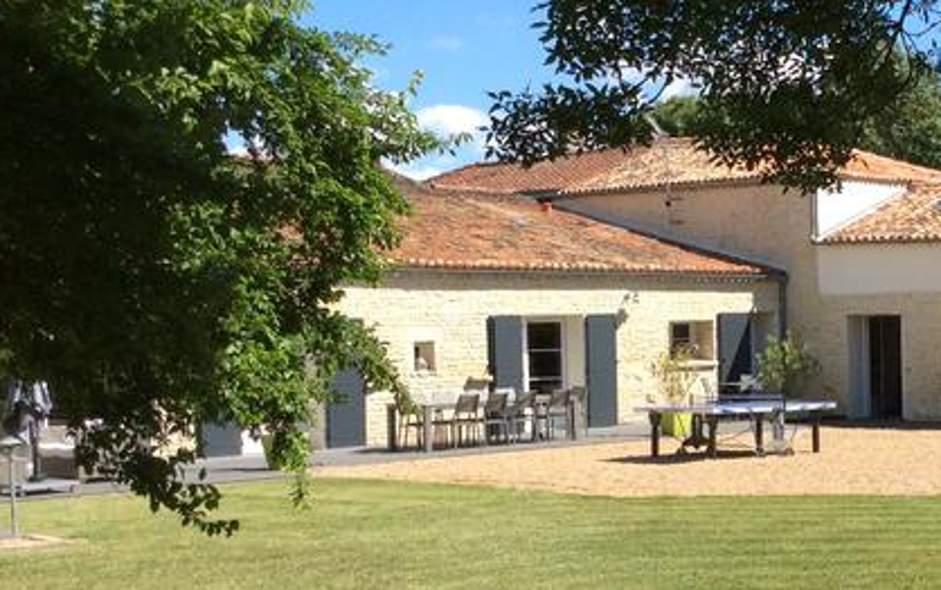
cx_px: 771
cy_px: 385
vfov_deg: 20.0
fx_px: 1668
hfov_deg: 30.6
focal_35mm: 65
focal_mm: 3.3
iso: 32
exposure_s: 1/986
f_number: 2.4
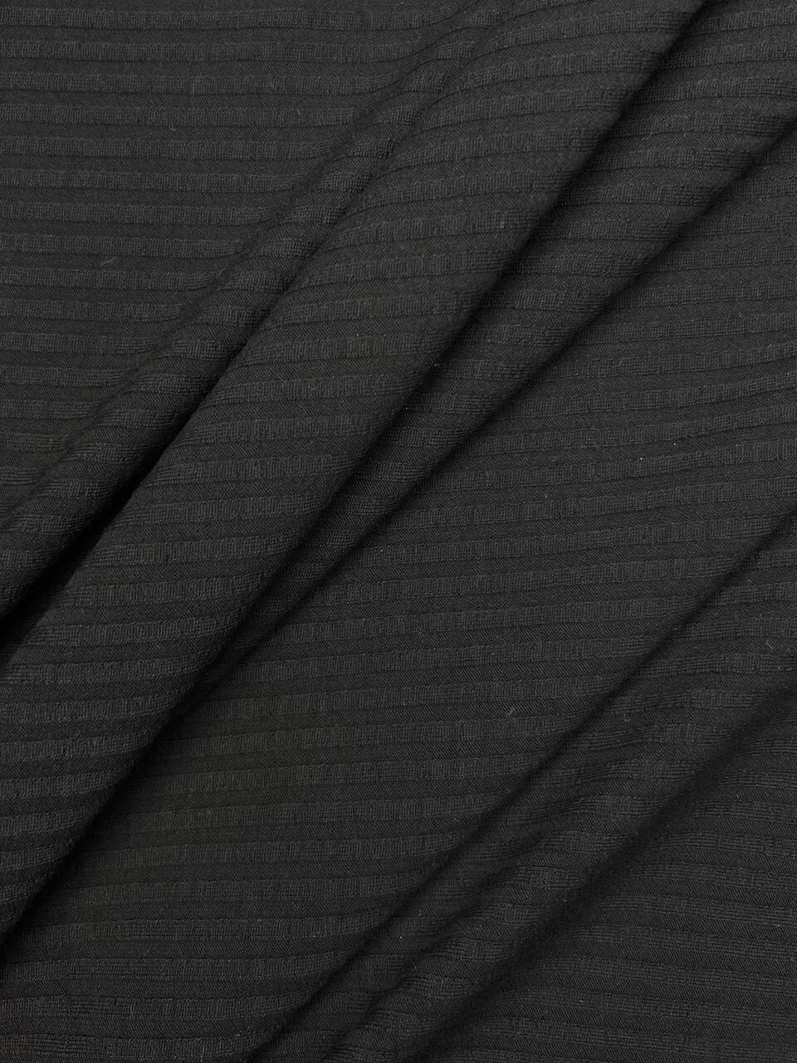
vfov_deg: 67.3
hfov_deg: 53.1
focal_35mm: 26
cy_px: 532
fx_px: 798
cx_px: 398
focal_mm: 5.7
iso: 50
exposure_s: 1/594
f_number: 1.5
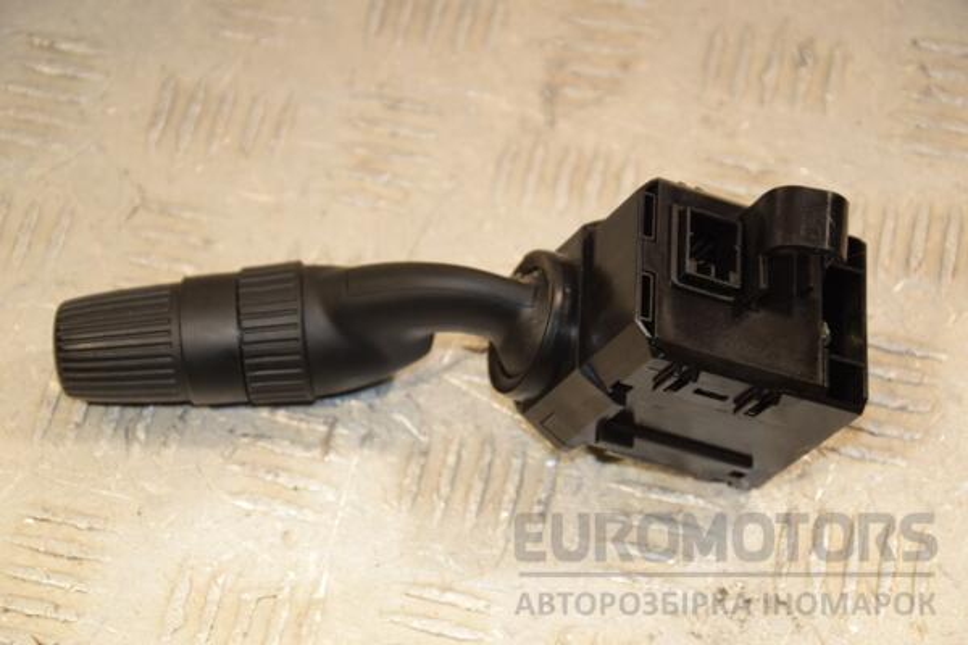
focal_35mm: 120
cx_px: 484
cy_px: 322
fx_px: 3226
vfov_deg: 11.4
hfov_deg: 17.1
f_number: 6.3
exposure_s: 1/200
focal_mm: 80
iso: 800
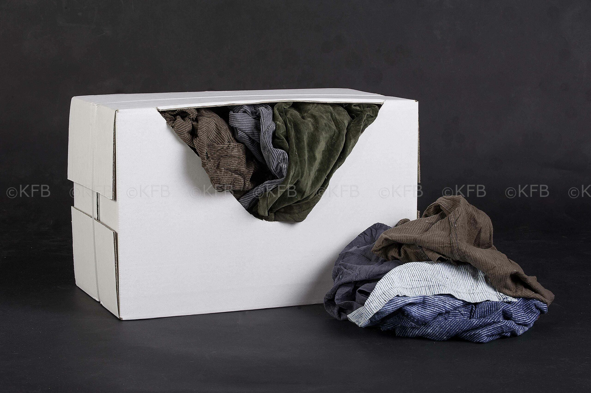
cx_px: 296
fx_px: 1345
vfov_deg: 16.6
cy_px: 196
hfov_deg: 24.8
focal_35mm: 82
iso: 200
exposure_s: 1/250
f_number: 16
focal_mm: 82
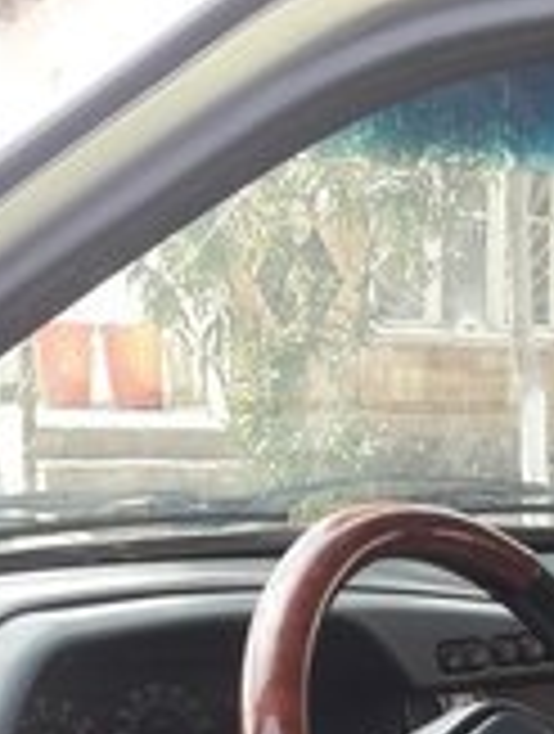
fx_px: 1807
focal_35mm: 85
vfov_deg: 21.0
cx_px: 658
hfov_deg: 16.7
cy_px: 932
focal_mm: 3.7
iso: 40
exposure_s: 1/100
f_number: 1.9
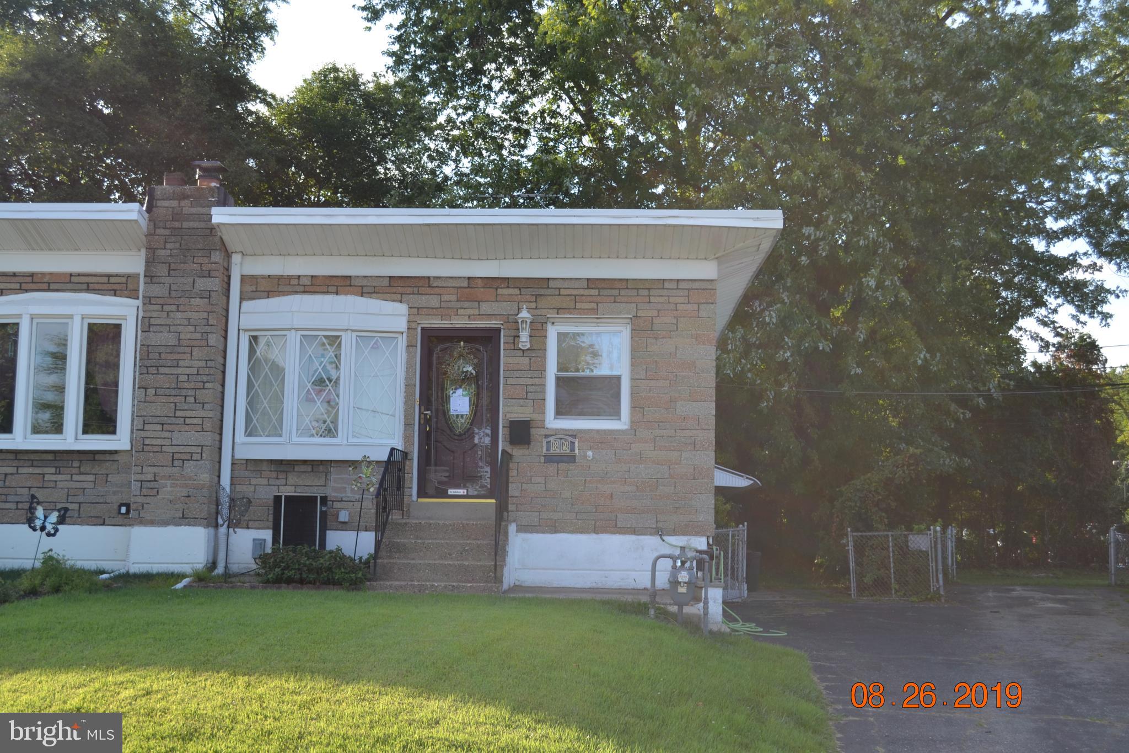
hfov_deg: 45.0
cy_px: 376
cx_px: 564
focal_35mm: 44
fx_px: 1364
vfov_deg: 30.8
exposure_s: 1/160
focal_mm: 29
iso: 100
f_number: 6.3
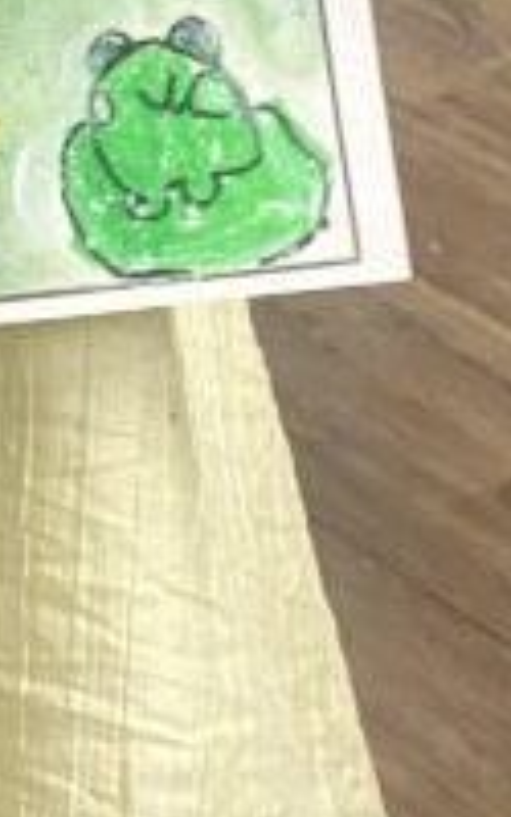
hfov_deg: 9.0
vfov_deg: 13.0
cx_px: -466
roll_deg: -1.8
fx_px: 3075
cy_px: -846
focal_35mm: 138
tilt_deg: -8.4
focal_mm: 4.25
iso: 64
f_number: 1.8
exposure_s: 1/50
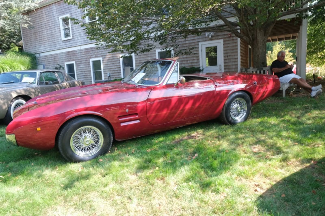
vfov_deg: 53.1
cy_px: 108
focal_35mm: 24
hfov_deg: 73.8
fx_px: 217
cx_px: 162
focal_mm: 16
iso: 200
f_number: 9
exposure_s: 1/27
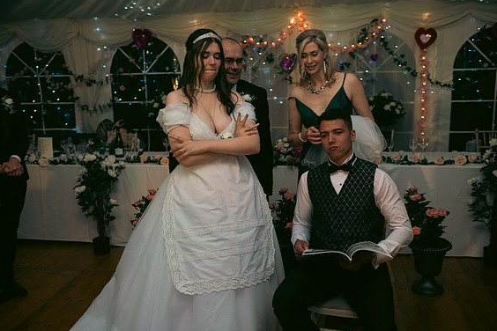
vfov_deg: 35.9
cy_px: 166
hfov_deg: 51.9
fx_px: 511
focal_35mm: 37
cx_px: 246
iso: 800
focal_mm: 36
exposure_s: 1/160
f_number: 3.5
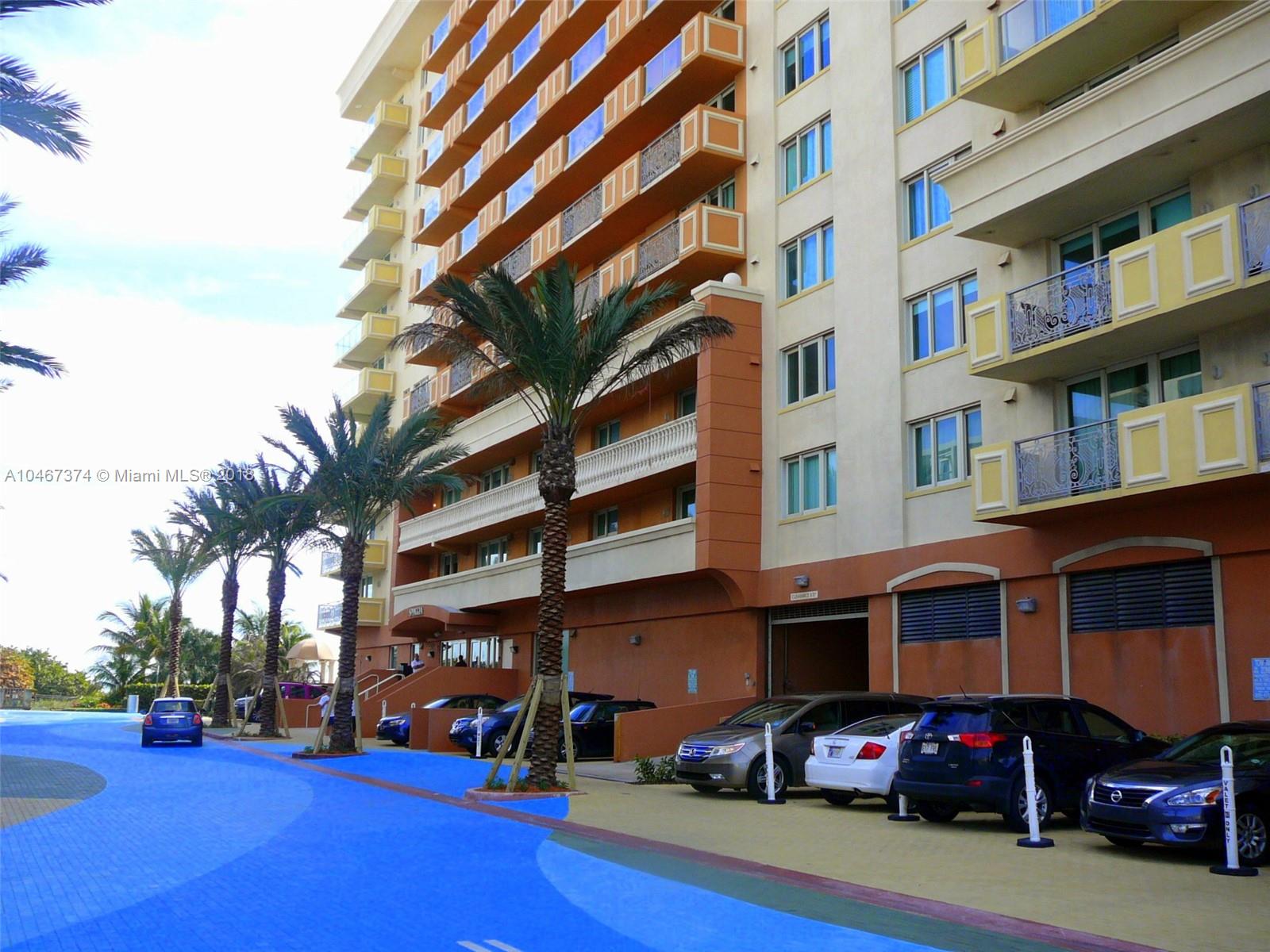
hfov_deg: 52.6
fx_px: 1284
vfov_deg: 40.7
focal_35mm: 35
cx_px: 635
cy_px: 476
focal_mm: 5.2
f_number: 2.8
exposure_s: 1/400
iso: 80
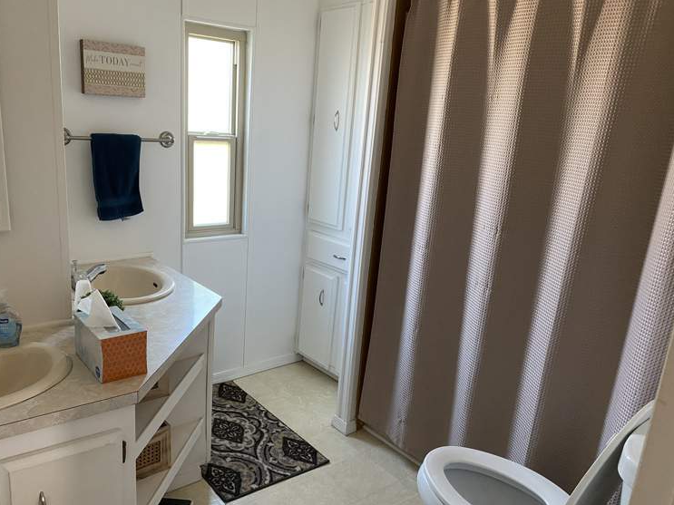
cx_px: 313
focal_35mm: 28
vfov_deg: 49.7
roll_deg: -3.5
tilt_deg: -16.8
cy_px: 270
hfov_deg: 63.4
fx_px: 545
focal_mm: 4.25
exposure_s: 1/60
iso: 250
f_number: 1.8
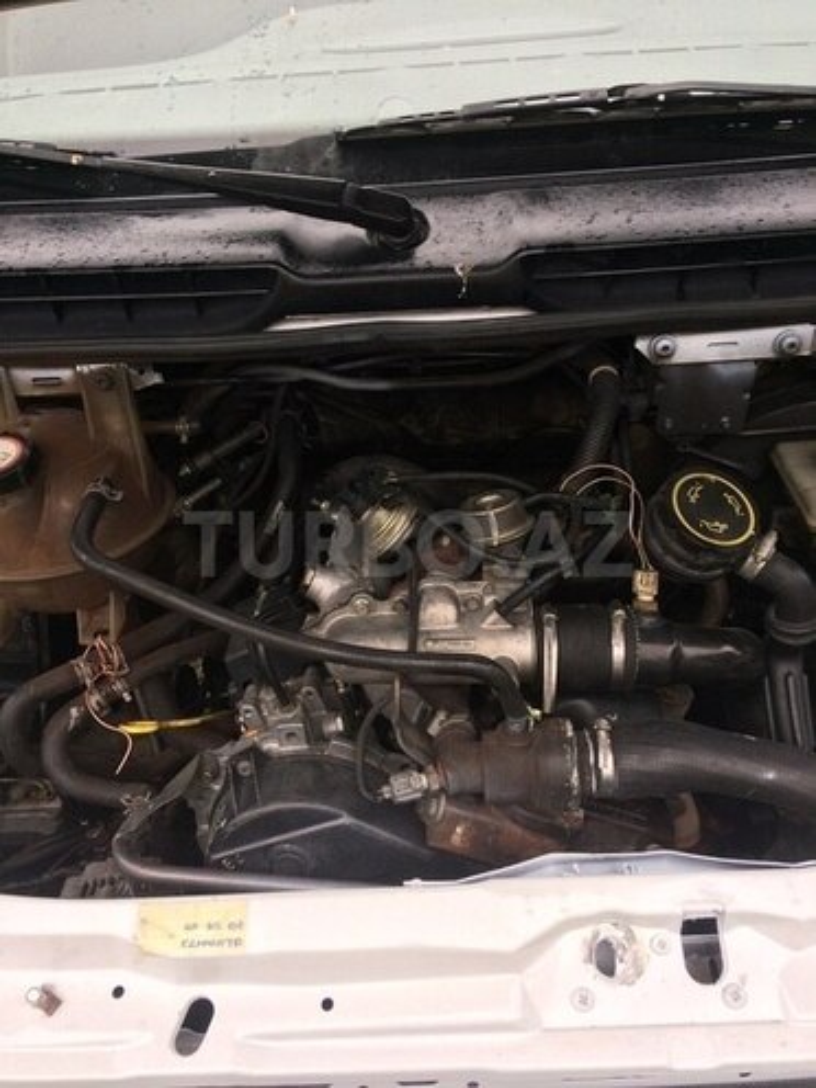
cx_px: 408
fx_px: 911
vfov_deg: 61.7
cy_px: 544
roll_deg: +1.1
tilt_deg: -33.2
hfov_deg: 48.2
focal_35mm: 29
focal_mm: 4.15
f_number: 2.2
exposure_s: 1/100
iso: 50
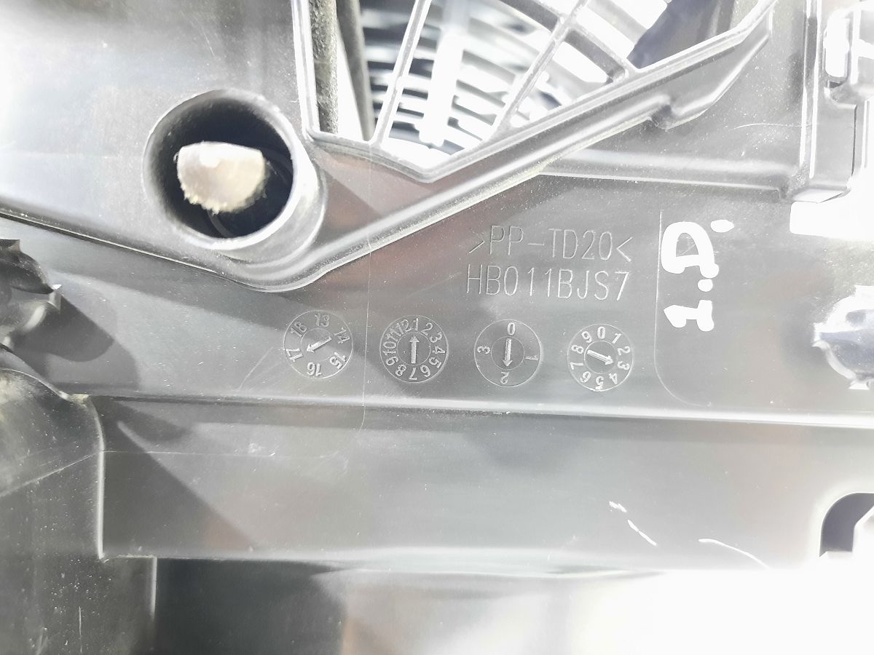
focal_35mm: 25
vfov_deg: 54.9
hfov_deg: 69.4
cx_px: 437
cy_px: 328
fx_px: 631
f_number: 2
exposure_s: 1/20
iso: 1250
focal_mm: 4.6
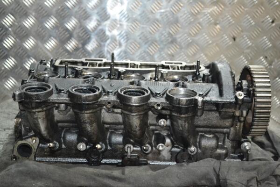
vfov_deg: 23.8
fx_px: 443
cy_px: 94
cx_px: 140
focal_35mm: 57
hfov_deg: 35.1
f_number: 5
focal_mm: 38
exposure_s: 1/60
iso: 3200
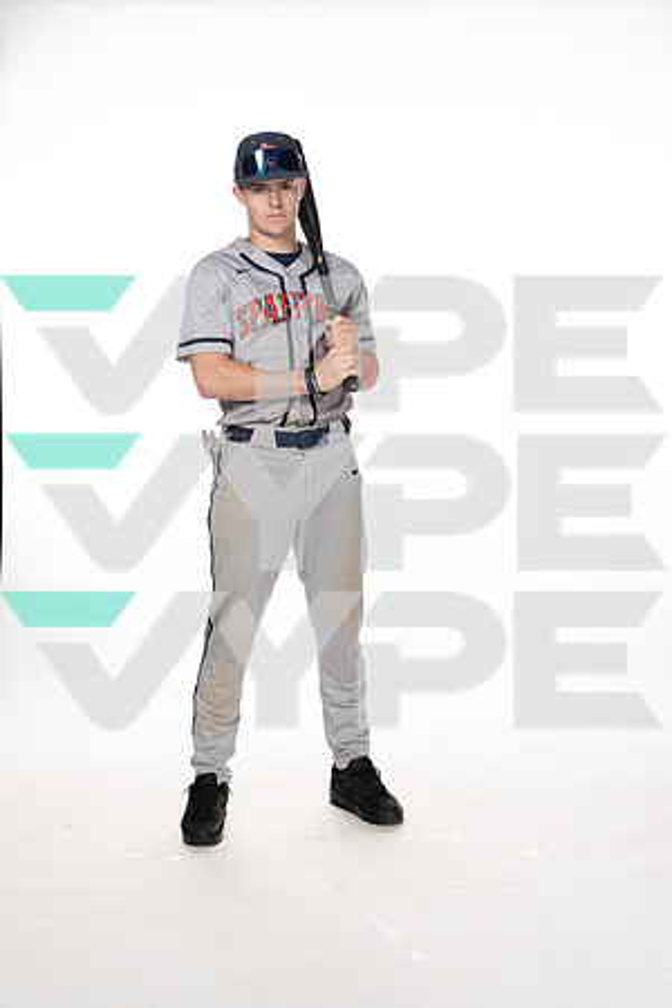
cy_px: 504
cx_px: 336
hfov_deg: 26.5
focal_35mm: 51
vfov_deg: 38.9
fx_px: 1428
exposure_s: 1/250
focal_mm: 51
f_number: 6.3
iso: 400
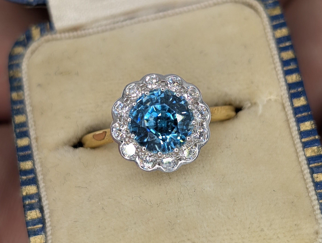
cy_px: 122
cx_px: 161
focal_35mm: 49
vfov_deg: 29.7
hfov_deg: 38.9
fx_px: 456
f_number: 1.68
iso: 26
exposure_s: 1/609
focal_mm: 6.9
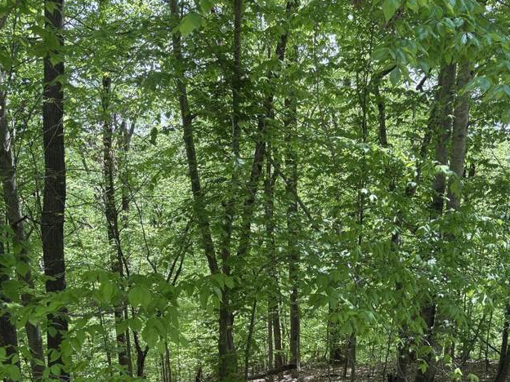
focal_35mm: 40
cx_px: 291
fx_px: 589
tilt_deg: -19.6
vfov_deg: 32.9
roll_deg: -0.3
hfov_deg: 46.7
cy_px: 385
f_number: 1.6
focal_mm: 5.96
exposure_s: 1/205
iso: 50
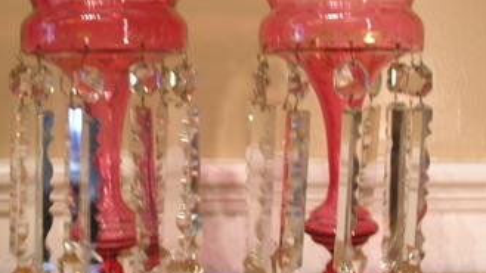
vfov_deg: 20.6
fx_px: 747
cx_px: 201
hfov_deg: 35.9
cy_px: 182
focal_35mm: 58
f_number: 2.8
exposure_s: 1/7.8
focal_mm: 8.9
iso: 50
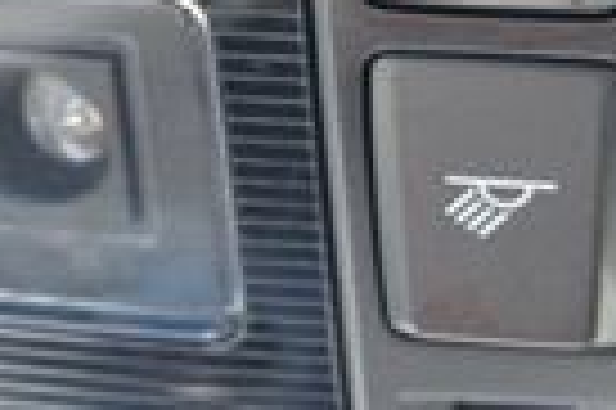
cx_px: 787
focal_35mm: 147
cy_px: -36
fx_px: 2518
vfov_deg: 9.2
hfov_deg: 13.5
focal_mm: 21
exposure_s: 1/60
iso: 400
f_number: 4
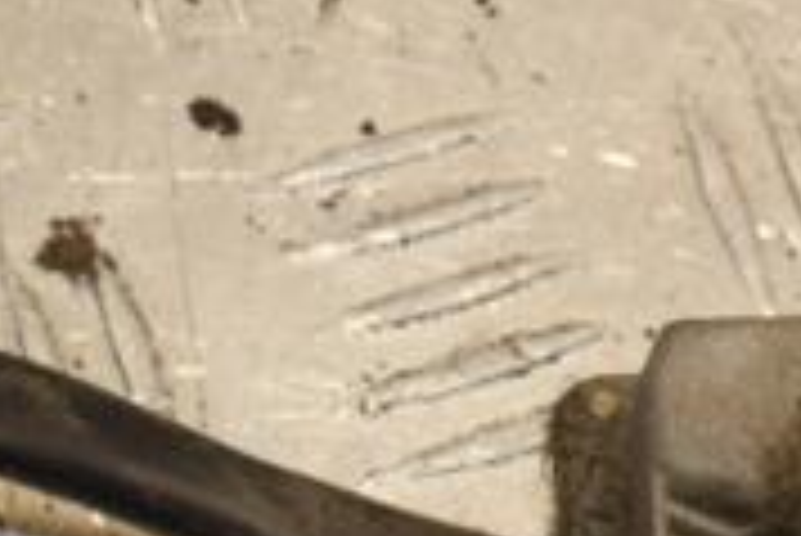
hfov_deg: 6.5
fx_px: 6970
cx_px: 1233
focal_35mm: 313
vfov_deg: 4.4
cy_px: 743
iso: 800
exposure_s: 1/200
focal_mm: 62
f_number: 9
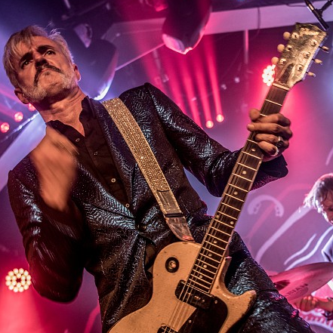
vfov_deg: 34.0
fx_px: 544
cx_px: 247
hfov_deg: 33.4
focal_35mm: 50
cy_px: 171
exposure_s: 1/100
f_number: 2.8
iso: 640
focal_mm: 24
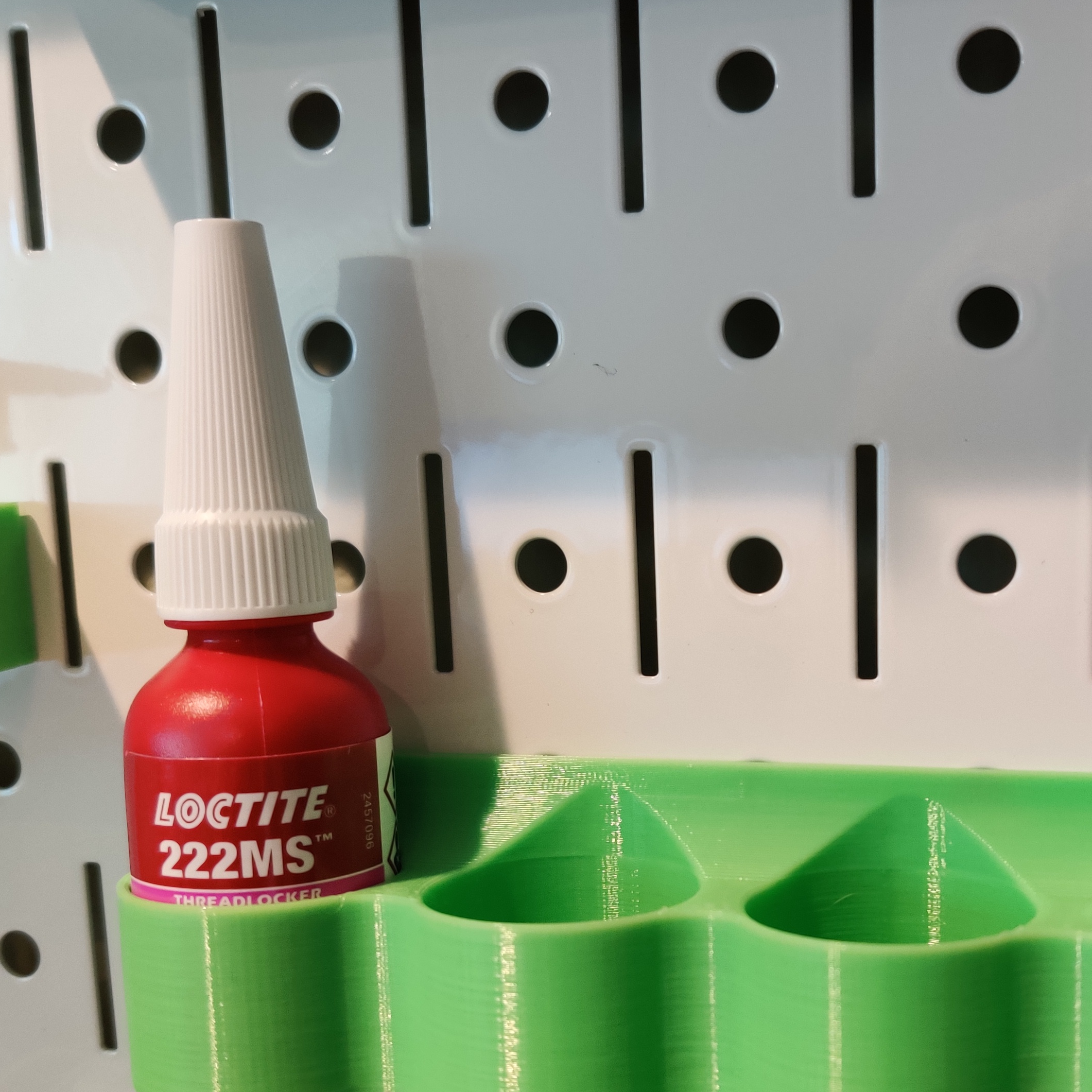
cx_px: 746
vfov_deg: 37.3
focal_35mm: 45
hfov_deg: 37.1
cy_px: 700
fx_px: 1606
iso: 640
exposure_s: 1/50
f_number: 1.65
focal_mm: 4.75
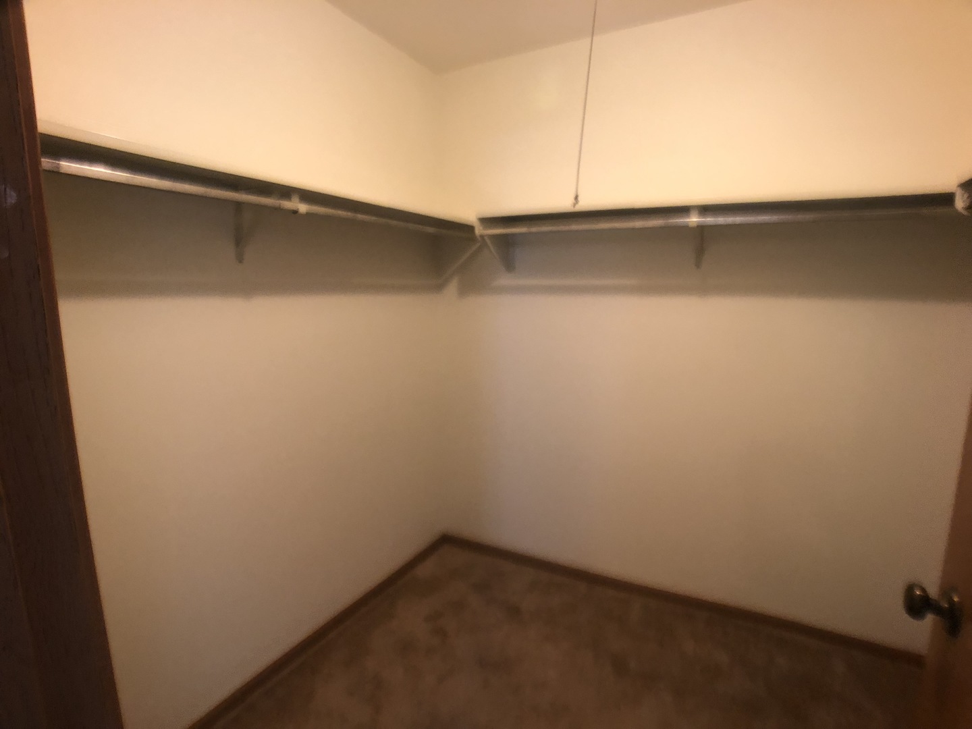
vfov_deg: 49.7
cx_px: 486
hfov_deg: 63.4
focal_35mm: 28
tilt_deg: -8.2
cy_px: 364
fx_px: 786
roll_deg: -1.0
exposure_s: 1/15
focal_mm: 3.99
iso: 64
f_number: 1.8
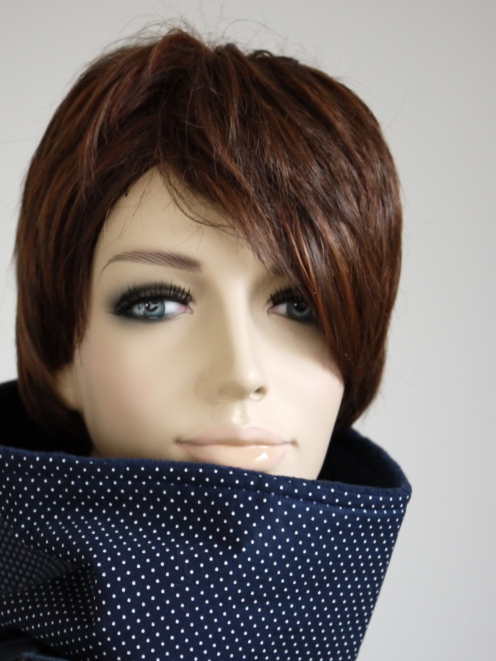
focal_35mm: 76
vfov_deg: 25.6
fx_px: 1452
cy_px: 408
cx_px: 200
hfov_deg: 19.4
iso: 800
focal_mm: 30
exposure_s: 1/30
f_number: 2.8
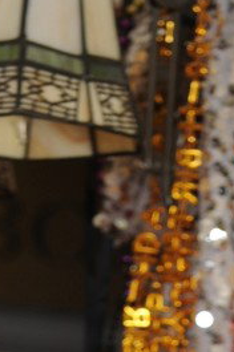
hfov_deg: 3.6
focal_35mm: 377
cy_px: 846
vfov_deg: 5.3
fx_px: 3685
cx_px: 276
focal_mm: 52
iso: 125
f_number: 5.6
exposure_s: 1/250
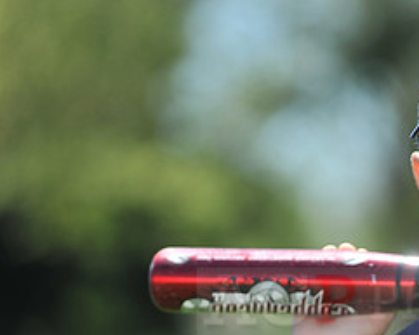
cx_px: 489
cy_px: 290
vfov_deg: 3.4
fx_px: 5607
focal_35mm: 452
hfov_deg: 4.3
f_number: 4.5
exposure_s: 1/1600
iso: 200
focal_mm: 200
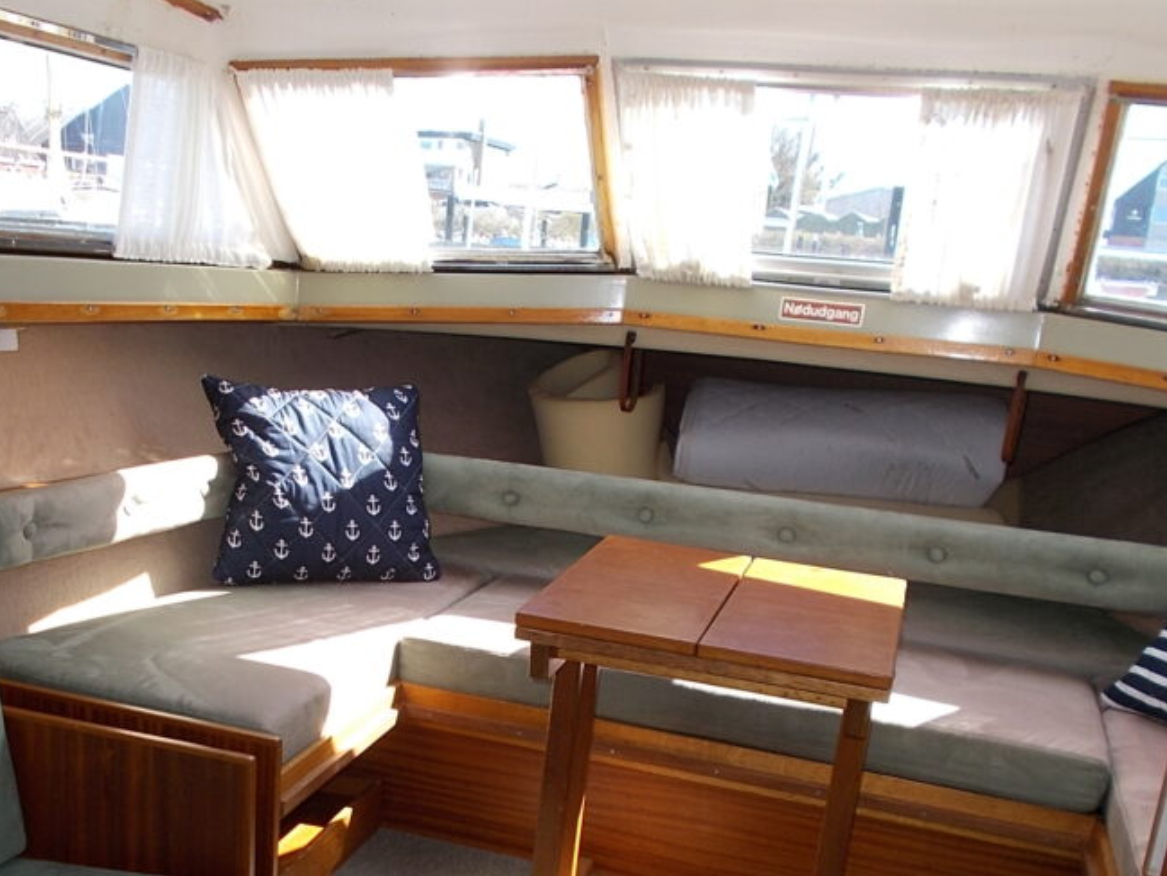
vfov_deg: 34.5
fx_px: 1382
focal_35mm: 41
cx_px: 451
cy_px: 646
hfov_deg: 45.4
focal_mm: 4.6
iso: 80
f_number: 3.2
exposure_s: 1/125
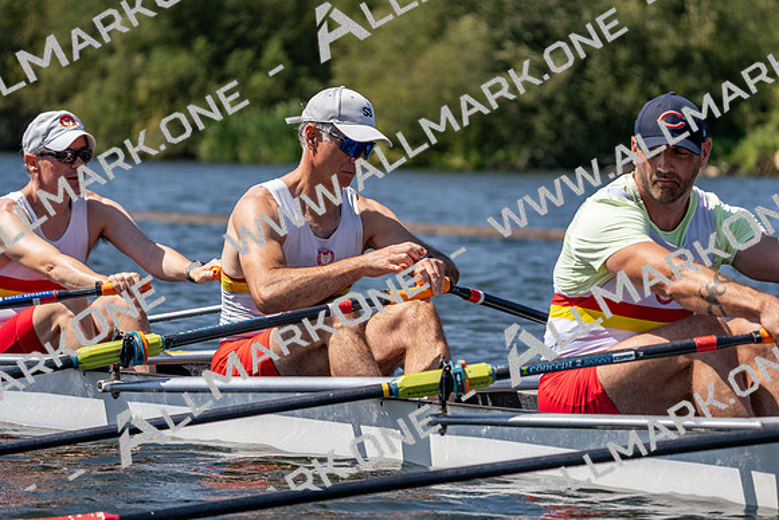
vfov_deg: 6.9
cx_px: 390
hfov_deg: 10.3
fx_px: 4329
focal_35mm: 200
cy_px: 260
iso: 200
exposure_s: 1/2000
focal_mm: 200
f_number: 5.6
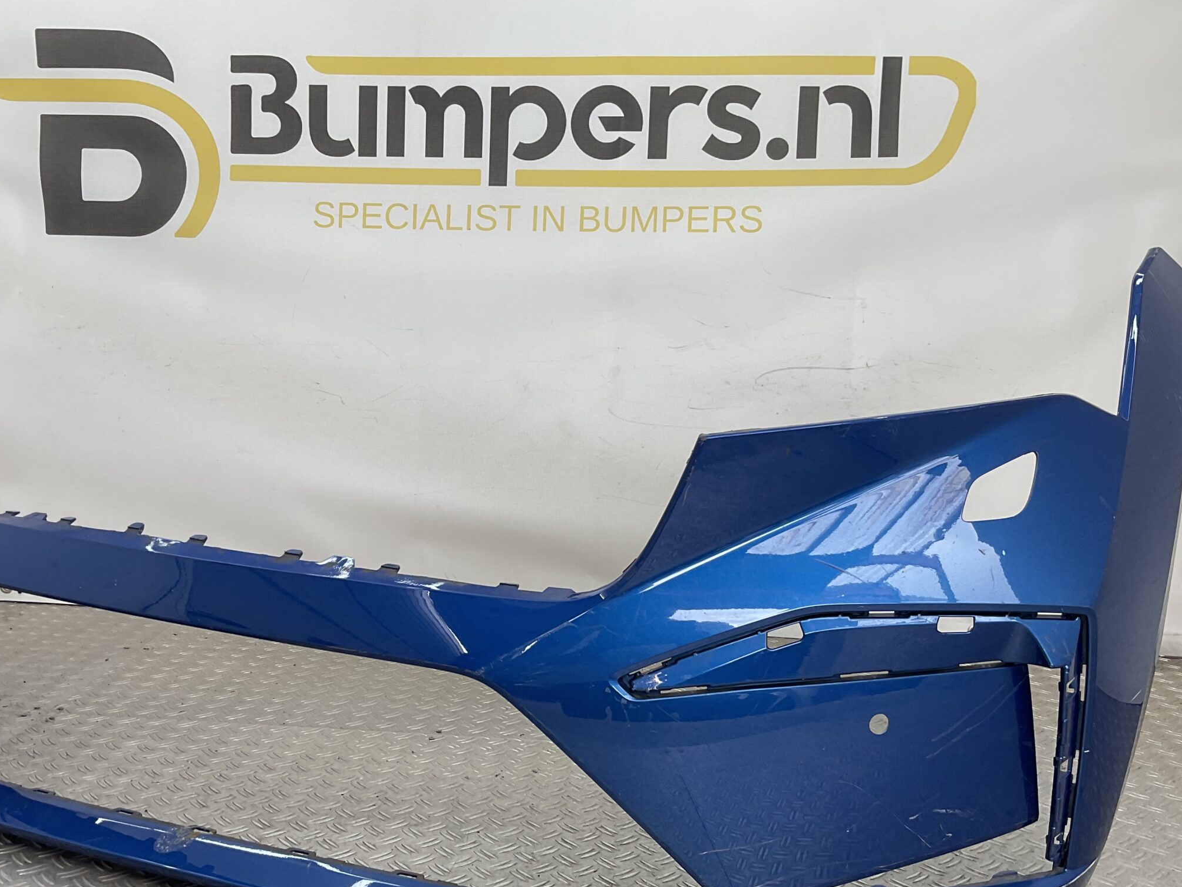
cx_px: 504
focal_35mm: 37
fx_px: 1264
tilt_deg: -10.4
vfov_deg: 38.6
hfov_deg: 50.0
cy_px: 520
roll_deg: -3.2
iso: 16
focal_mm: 3
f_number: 1.8
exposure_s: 1/144
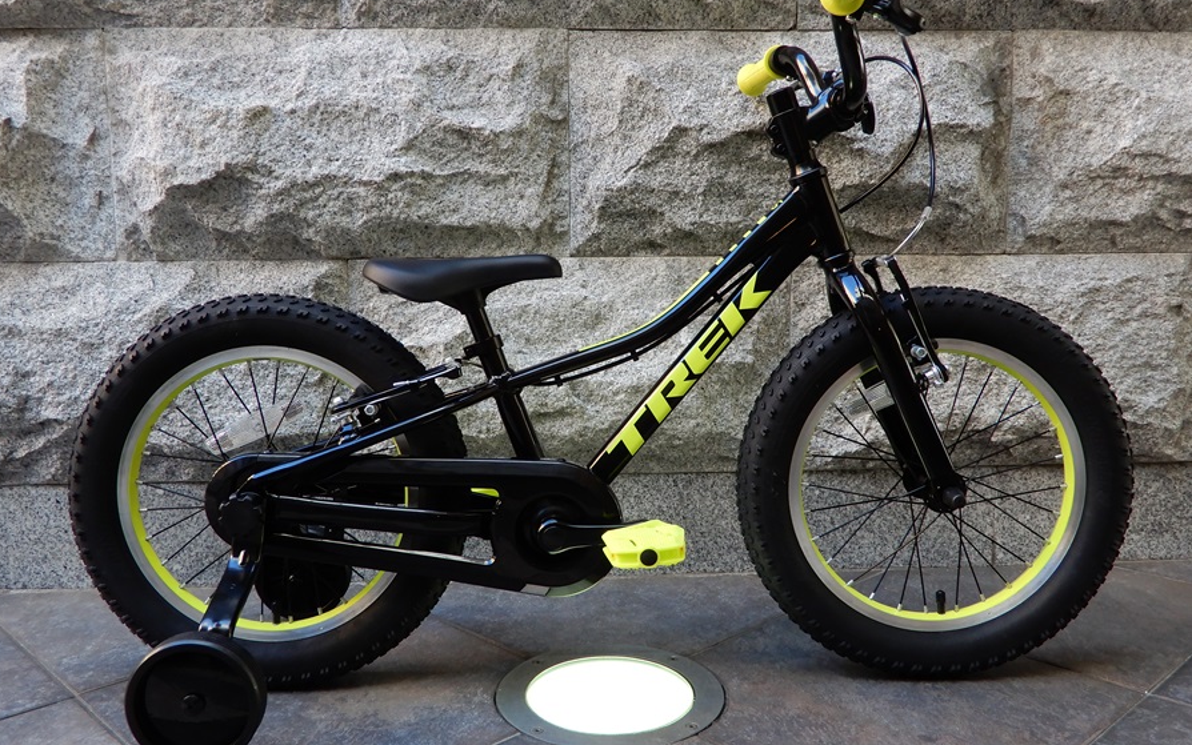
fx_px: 1040
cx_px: 593
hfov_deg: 59.6
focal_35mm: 32
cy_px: 365
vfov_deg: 39.4
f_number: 3.5
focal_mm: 5.4
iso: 180
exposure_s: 1/30
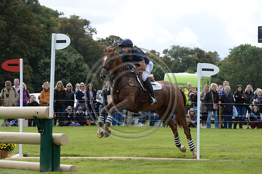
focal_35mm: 160
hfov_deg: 12.8
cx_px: 131
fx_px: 1164
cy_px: 87
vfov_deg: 8.6
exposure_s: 1/1000
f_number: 8
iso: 800
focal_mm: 160
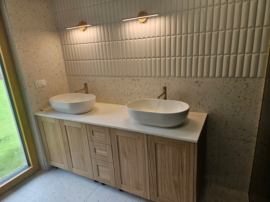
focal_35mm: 23
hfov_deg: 73.9
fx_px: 179
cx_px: 135
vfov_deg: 58.9
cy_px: 101
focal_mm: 5.4
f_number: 1.8
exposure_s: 1/100
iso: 25
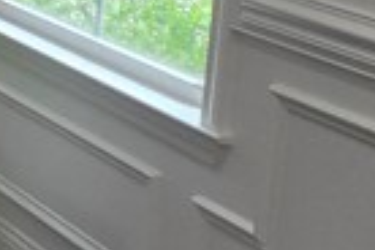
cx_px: -560
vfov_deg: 12.3
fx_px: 1042
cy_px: -226
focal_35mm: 100
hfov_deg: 13.7
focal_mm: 2.2
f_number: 2.2
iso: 100
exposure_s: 1/120
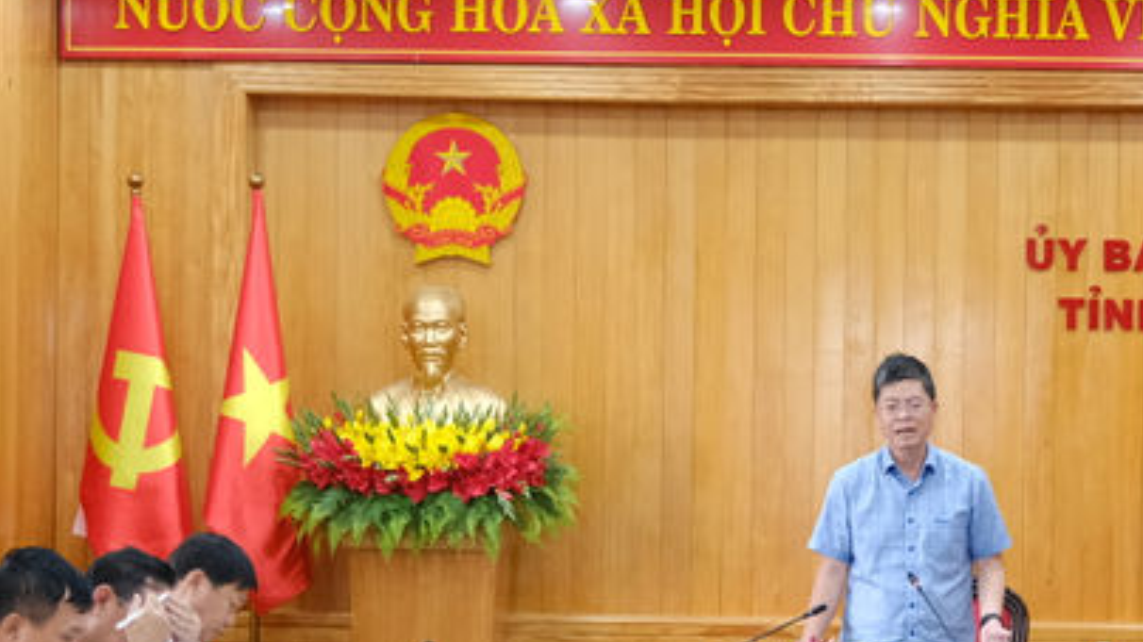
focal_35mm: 91
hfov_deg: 23.2
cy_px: 469
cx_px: 840
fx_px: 2757
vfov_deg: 13.2
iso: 2000
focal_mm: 26
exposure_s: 1/180
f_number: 4
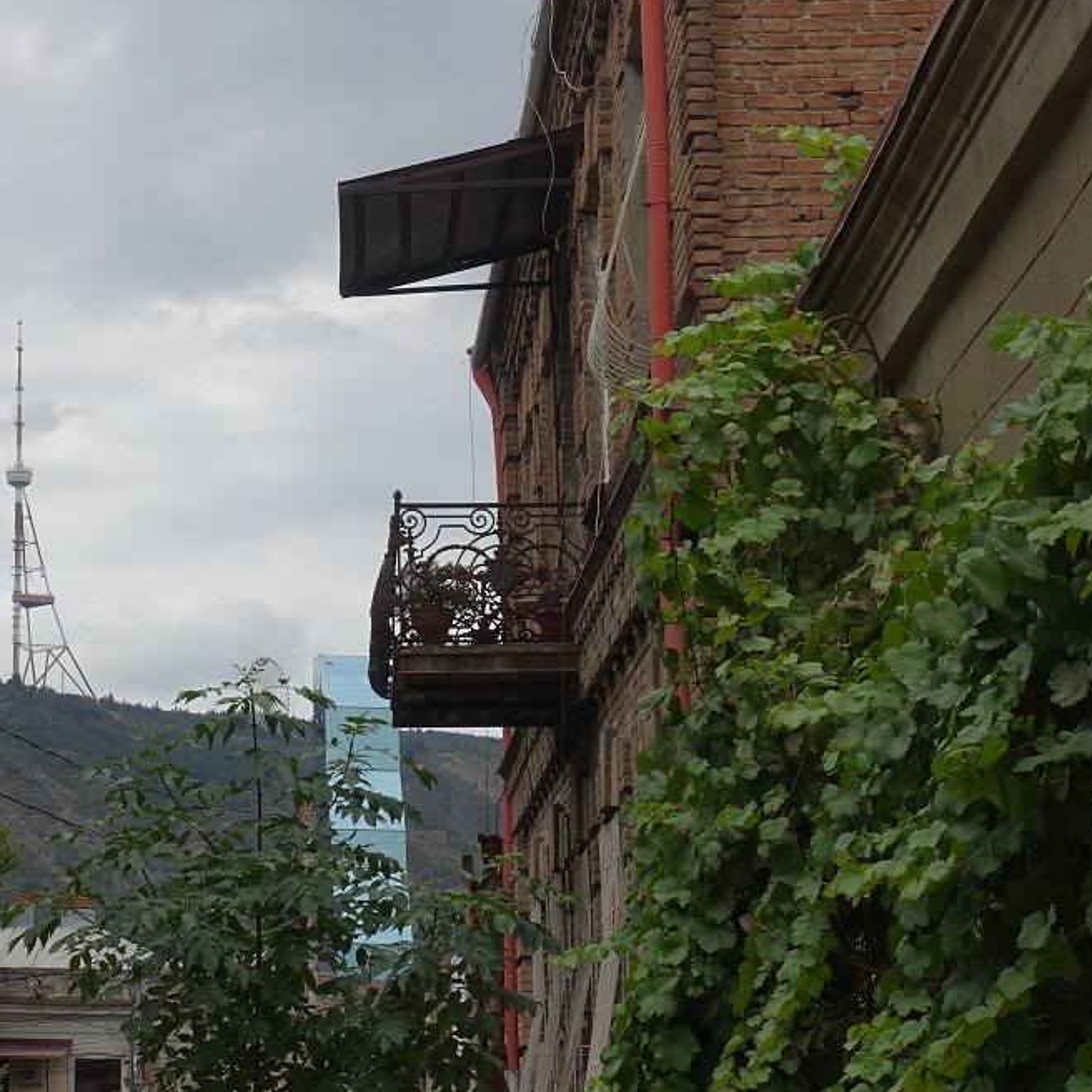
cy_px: 391
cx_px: 98
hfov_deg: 21.7
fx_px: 2784
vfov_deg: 22.1
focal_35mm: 78
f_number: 5.6
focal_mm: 16.17
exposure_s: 1/800
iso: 125
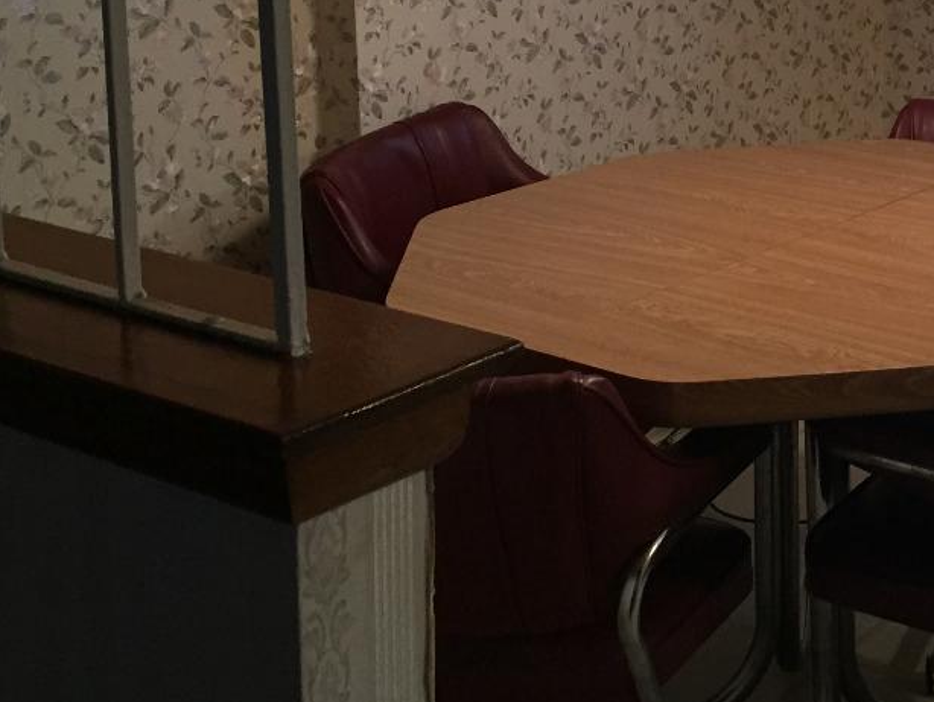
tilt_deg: -11.0
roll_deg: -0.4
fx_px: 1835
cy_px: 61
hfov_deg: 26.7
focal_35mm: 68
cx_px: 972
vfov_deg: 21.1
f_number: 2.2
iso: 125
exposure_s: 1/30
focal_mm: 4.15
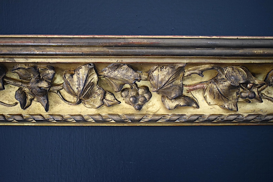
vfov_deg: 29.9
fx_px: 341
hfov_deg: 43.6
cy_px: 91
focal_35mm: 45
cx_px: 136
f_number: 4.2
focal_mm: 30
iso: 1600
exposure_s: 1/60
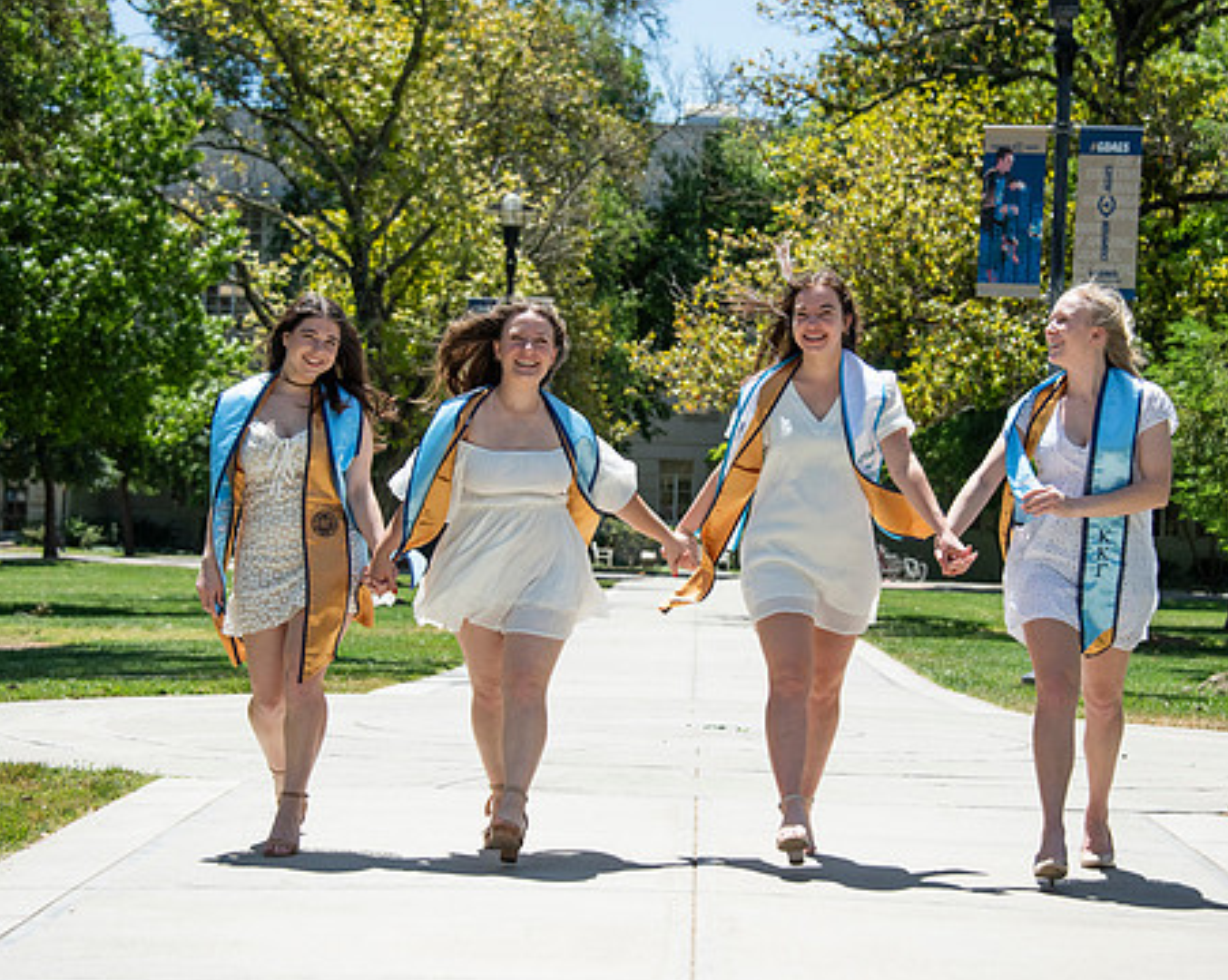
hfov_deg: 22.0
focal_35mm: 87
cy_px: 505
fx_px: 3159
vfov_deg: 17.6
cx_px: 678
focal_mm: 72
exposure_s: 1/2500
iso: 500
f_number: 5.6
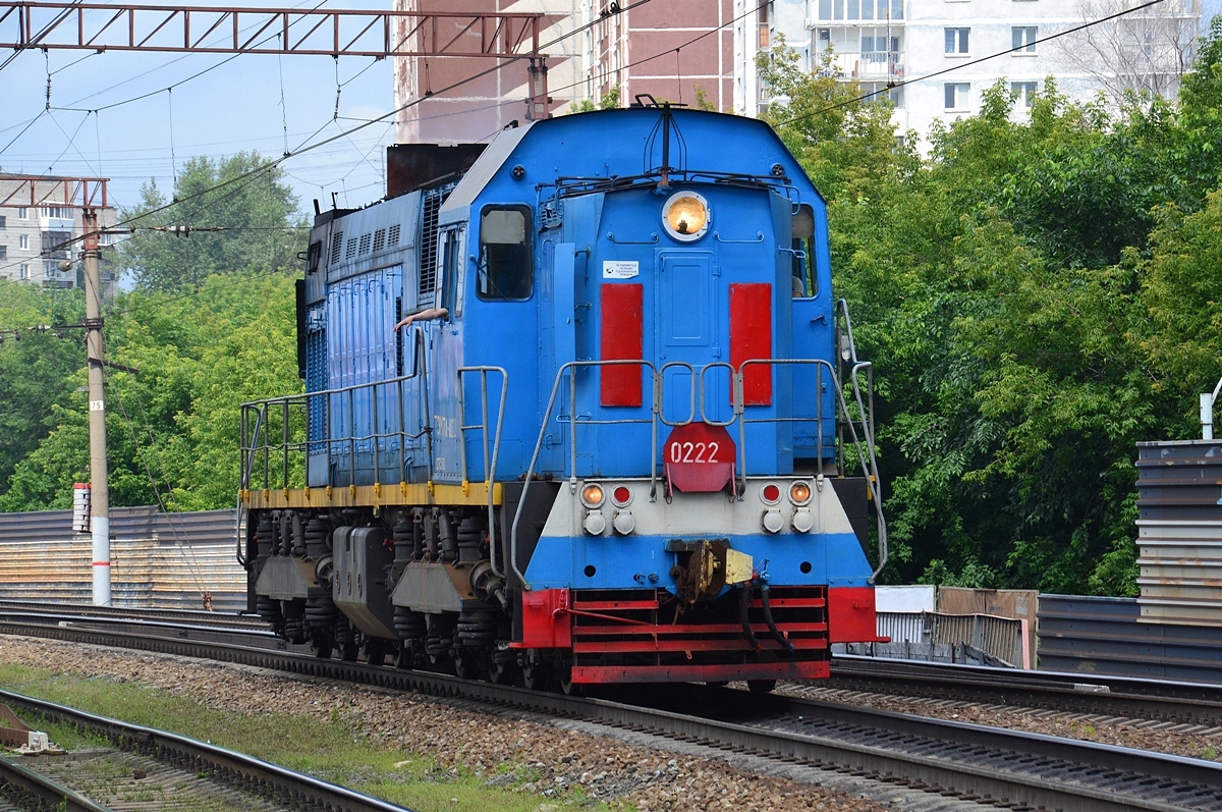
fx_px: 6611
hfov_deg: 10.6
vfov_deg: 7.0
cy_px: 406
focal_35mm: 195
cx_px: 611
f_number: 11
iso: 400
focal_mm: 130
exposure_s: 1/400
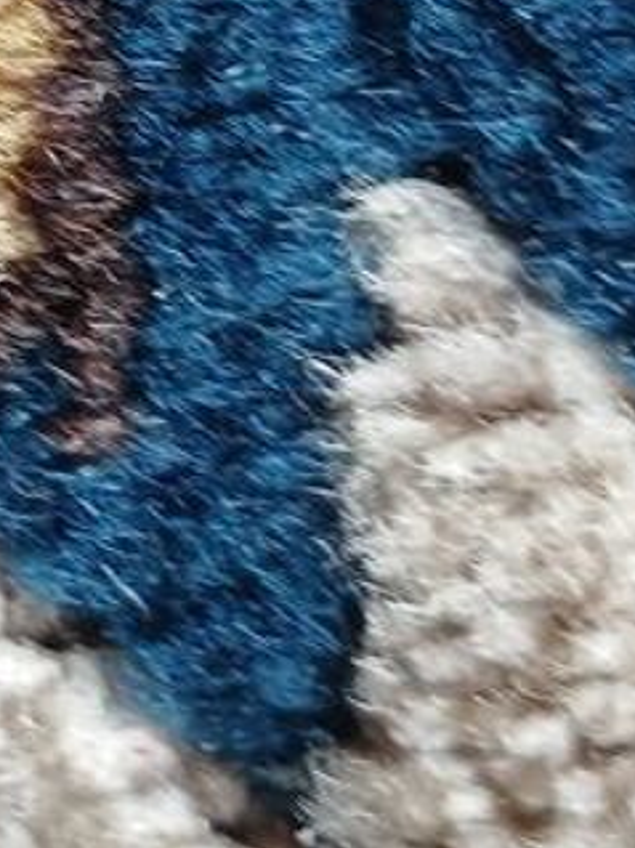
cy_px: -265
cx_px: 64
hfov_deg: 13.0
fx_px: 2766
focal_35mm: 113
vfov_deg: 16.4
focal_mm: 4
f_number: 1.8
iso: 125
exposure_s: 1/50
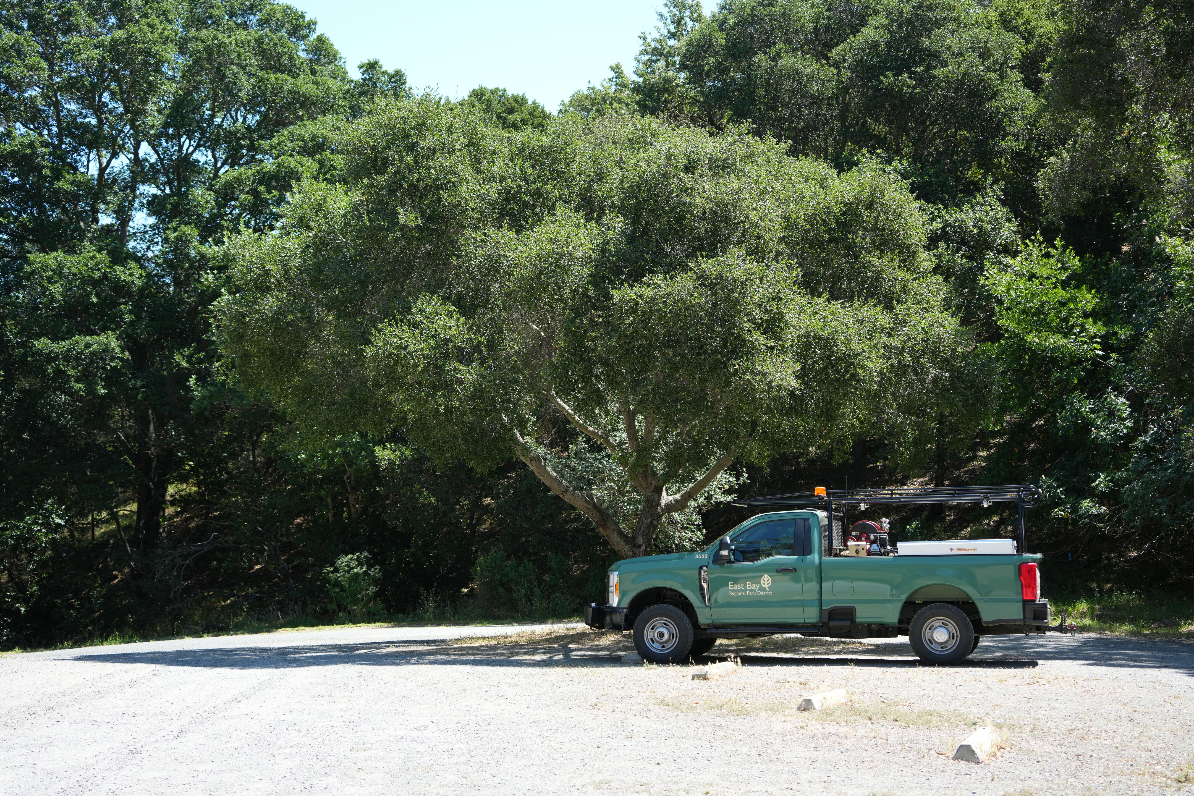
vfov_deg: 27.0
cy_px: 398
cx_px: 597
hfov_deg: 39.6
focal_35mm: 50
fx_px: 1658
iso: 400
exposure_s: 1/640
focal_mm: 50
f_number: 4.5
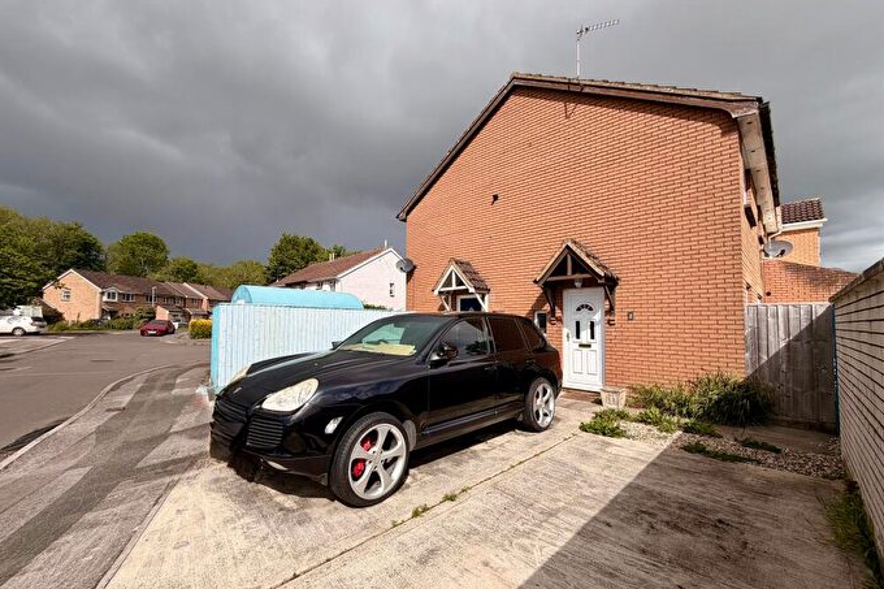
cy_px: 306
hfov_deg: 100.4
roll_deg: +0.0
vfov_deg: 77.3
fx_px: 368
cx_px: 438
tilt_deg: +2.4
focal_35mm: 15
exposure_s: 1/955
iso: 20
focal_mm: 2.22
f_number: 2.2
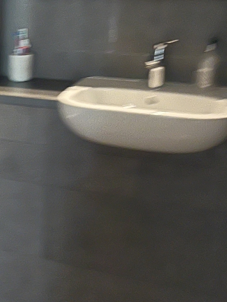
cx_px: -83
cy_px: 148
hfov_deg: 18.7
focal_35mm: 72
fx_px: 629
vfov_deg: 27.0
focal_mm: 5.1
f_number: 1.6
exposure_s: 1/50
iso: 500
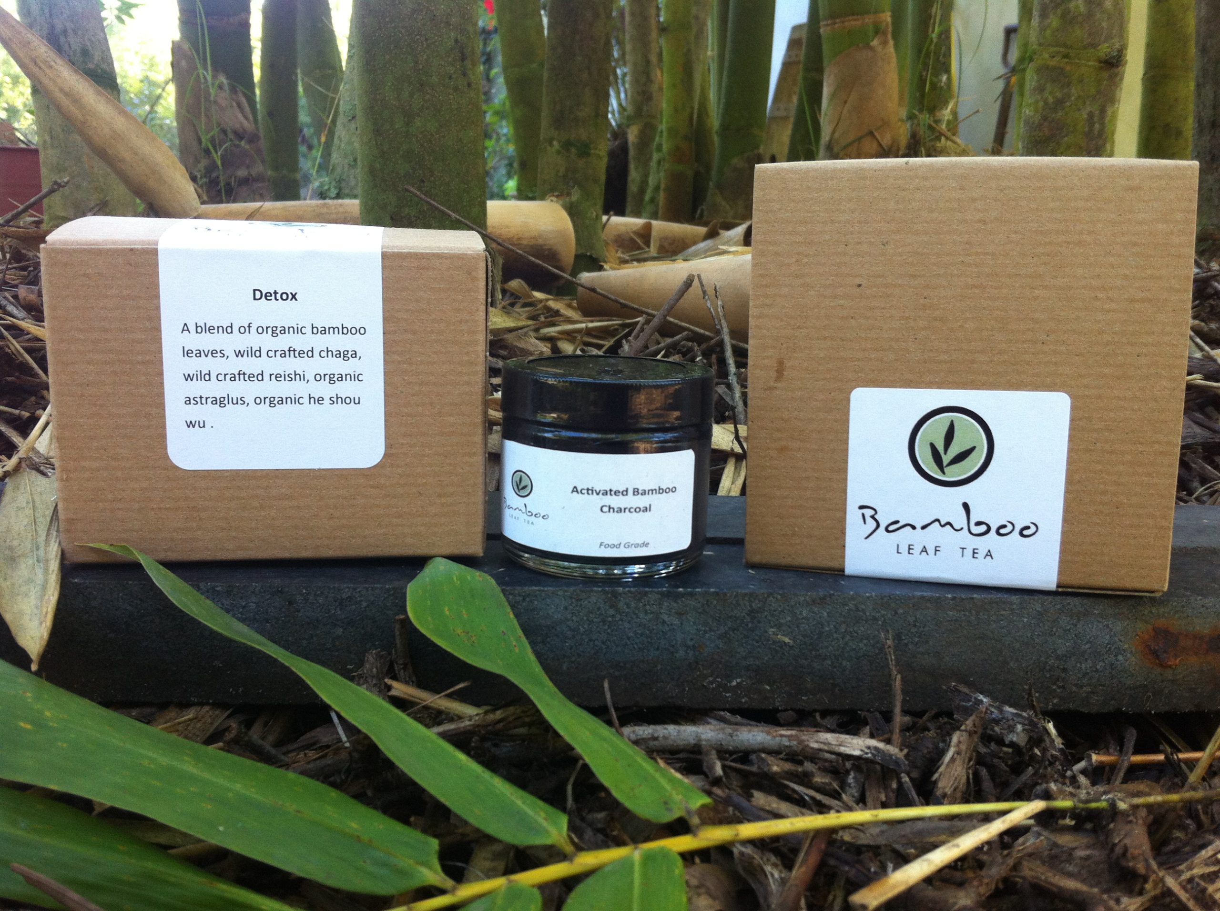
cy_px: 456
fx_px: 1232
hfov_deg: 52.7
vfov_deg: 40.6
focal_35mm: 35
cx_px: 610
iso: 100
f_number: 2.8
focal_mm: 3.85
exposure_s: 1/50
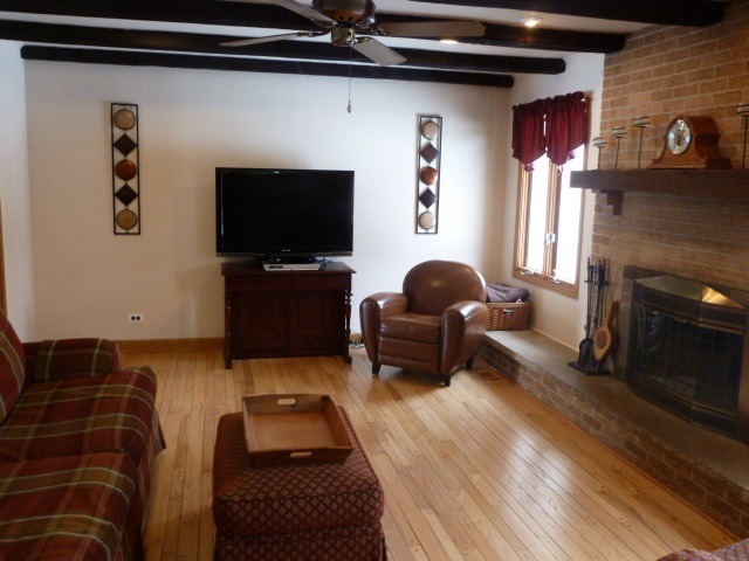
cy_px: 280
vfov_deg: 46.8
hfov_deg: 60.0
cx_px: 374
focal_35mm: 30
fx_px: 649
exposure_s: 1/30
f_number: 3.4
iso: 400
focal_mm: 5
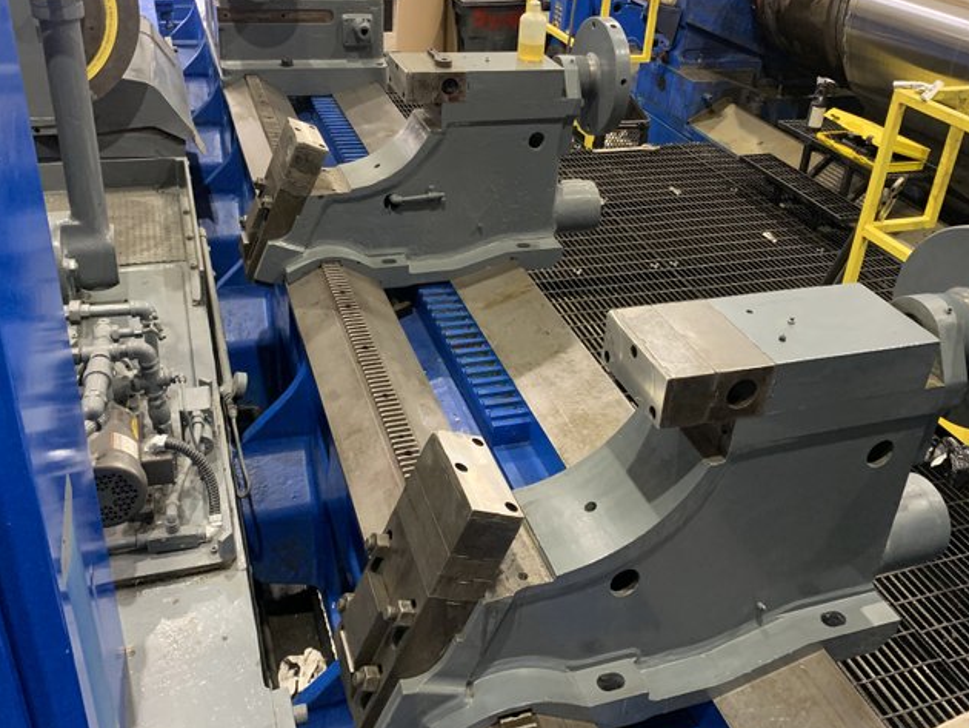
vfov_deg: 42.9
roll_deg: -4.7
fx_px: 924
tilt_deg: -28.6
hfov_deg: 55.3
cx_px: 515
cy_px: 320
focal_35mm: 33
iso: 400
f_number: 1.8
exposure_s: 1/60
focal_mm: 4.25
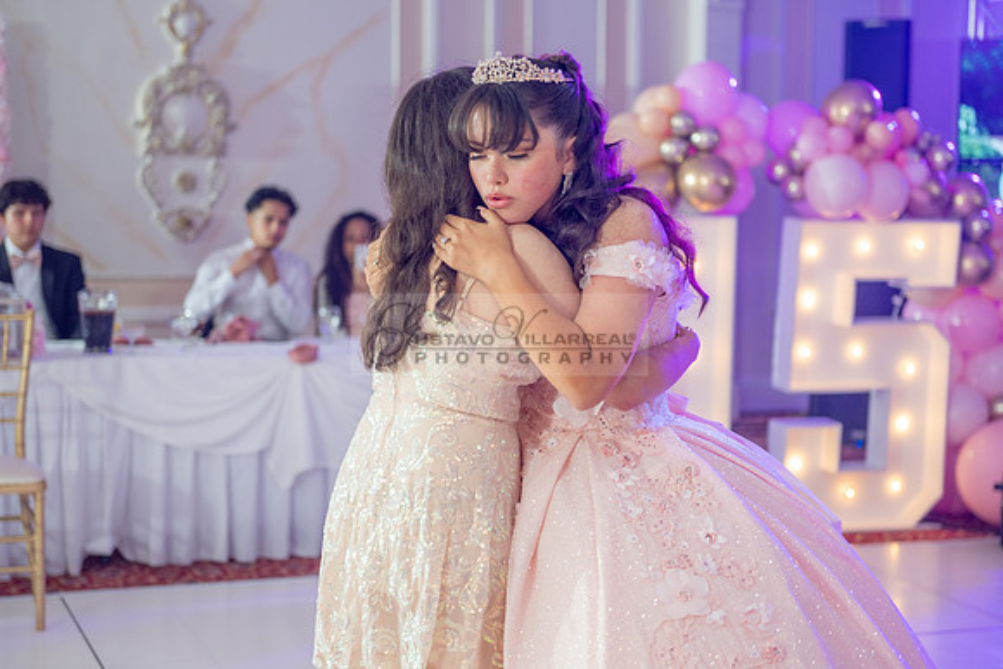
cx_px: 502
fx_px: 1951
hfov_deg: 28.8
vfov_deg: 19.5
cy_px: 334
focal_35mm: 70
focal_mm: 70
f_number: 2.8
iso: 400
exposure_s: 1/100
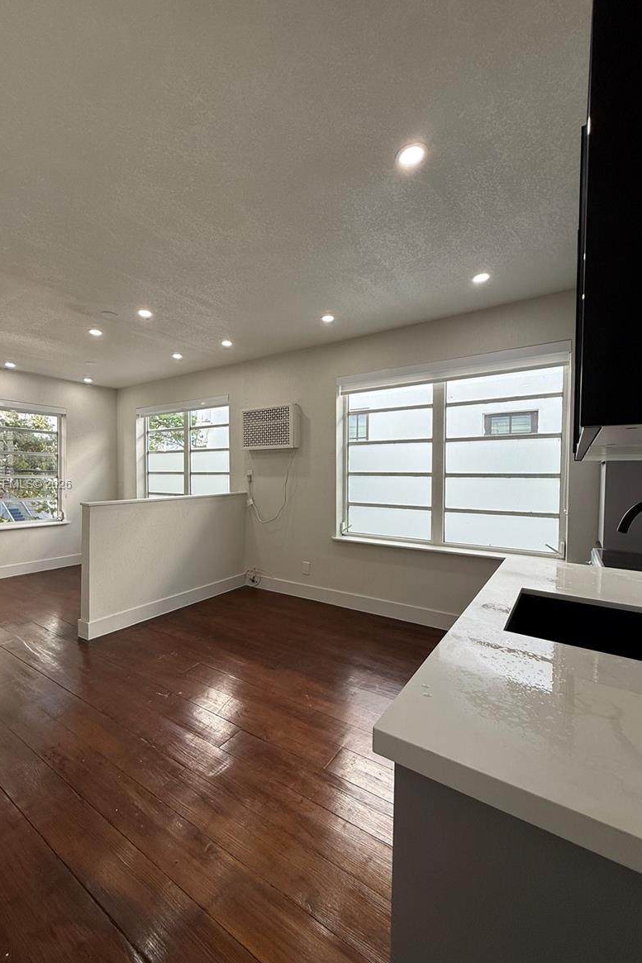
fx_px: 401
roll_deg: -1.4
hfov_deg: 77.1
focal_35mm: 15
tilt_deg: -0.8
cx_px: 290
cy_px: 485
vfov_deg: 100.4
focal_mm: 2.22
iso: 64
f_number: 2.2
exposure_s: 1/195
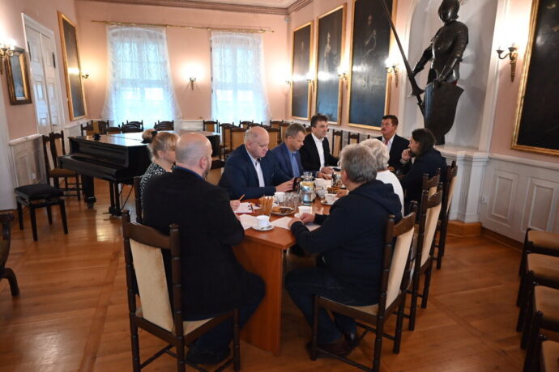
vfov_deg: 53.1
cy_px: 186
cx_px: 280
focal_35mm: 24
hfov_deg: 73.7
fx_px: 373
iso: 4500
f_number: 4
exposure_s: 1/60
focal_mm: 24
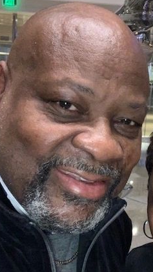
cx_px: 115
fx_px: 382
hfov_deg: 22.4
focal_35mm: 53
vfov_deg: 39.1
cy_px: 149
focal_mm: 2.87
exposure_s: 1/16
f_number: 2.2
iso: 320
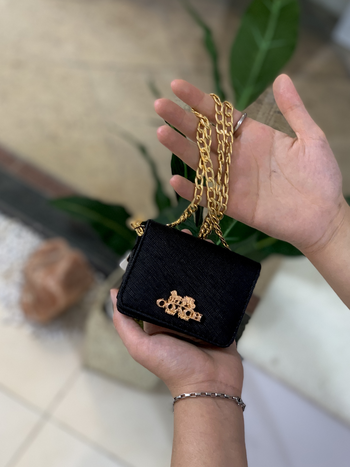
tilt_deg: -44.8
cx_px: 175
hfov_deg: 28.0
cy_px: 234
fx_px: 701
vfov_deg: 36.8
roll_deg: -25.9
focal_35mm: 52
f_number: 2.4
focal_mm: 6
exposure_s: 1/50
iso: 125
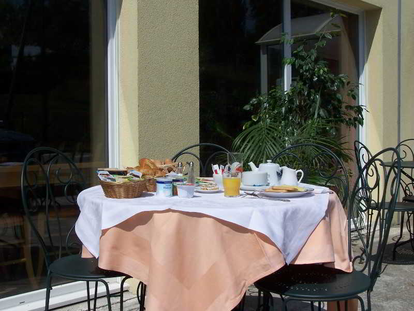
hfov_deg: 39.7
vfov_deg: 30.3
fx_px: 574
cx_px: 207
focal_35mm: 48
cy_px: 156
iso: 80
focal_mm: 8
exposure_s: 1/1000
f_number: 5.6
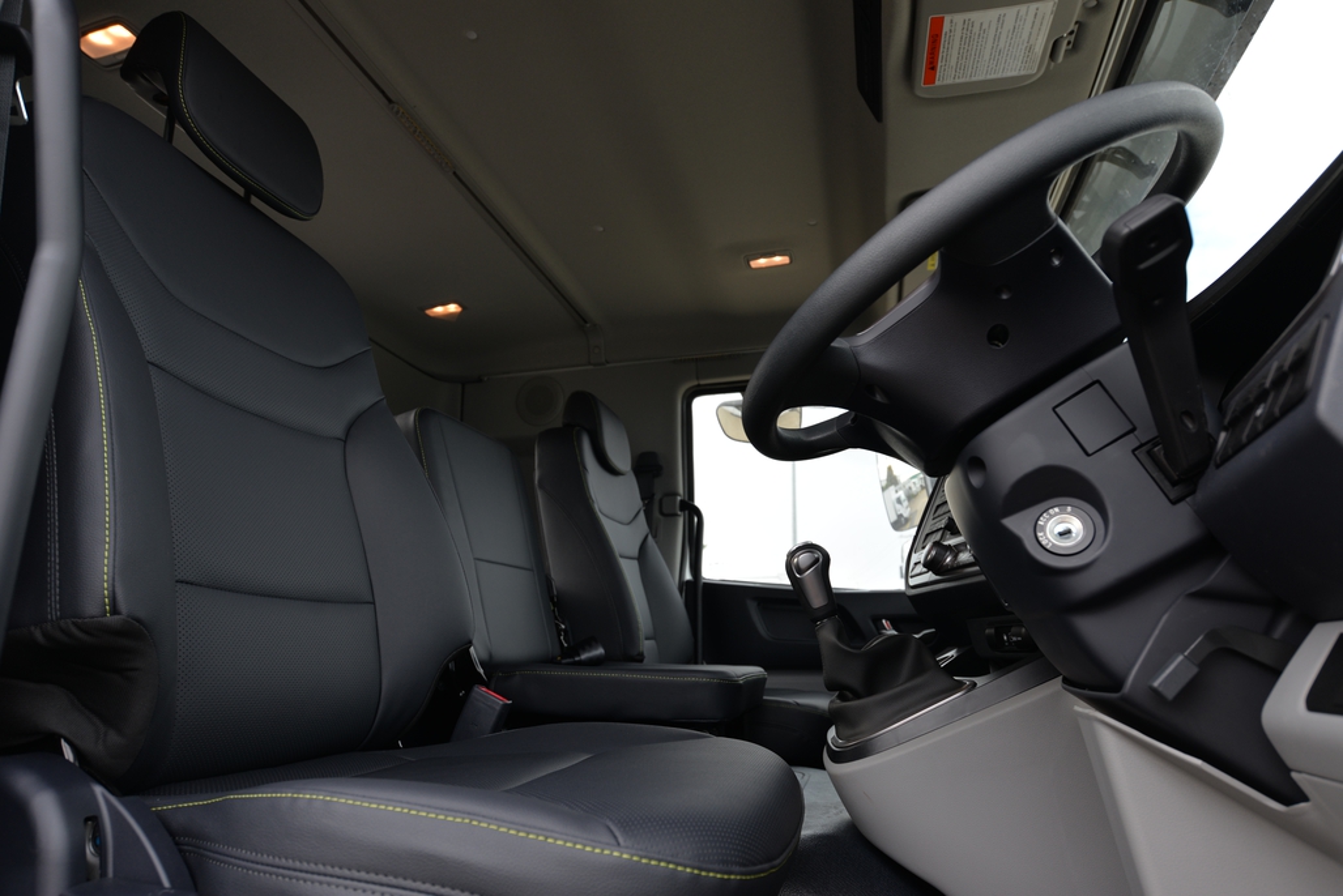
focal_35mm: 22
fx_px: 821
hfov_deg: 78.6
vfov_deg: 57.3
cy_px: 448
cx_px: 672
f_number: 5.6
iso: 220
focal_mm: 22
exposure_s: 1/125
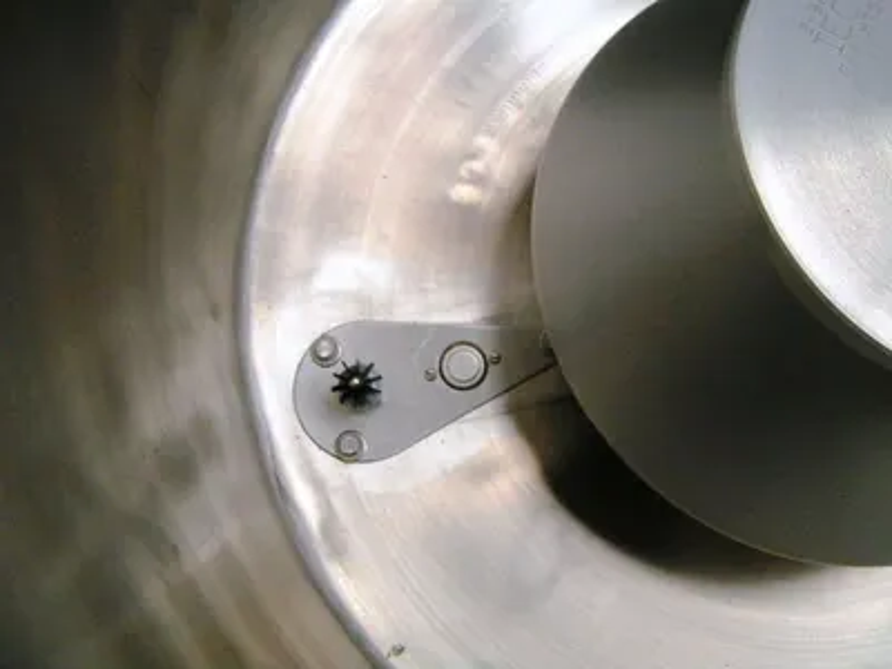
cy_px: 334
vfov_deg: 37.7
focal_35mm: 38
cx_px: 446
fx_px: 979
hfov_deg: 49.0
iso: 160
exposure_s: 1/30
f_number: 2.8
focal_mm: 5.8
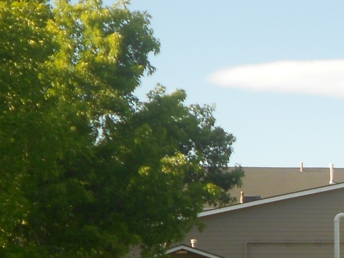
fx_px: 1153
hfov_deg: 16.1
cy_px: 319
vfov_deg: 12.4
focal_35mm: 116
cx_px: 451
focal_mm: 6.7
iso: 80
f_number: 3.9
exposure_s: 1/320
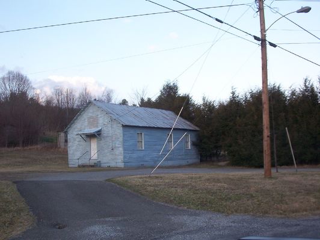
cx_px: 160
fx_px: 361
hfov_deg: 47.9
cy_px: 120
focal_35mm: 39
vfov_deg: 36.8
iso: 100
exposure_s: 1/107
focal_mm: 6
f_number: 4.5
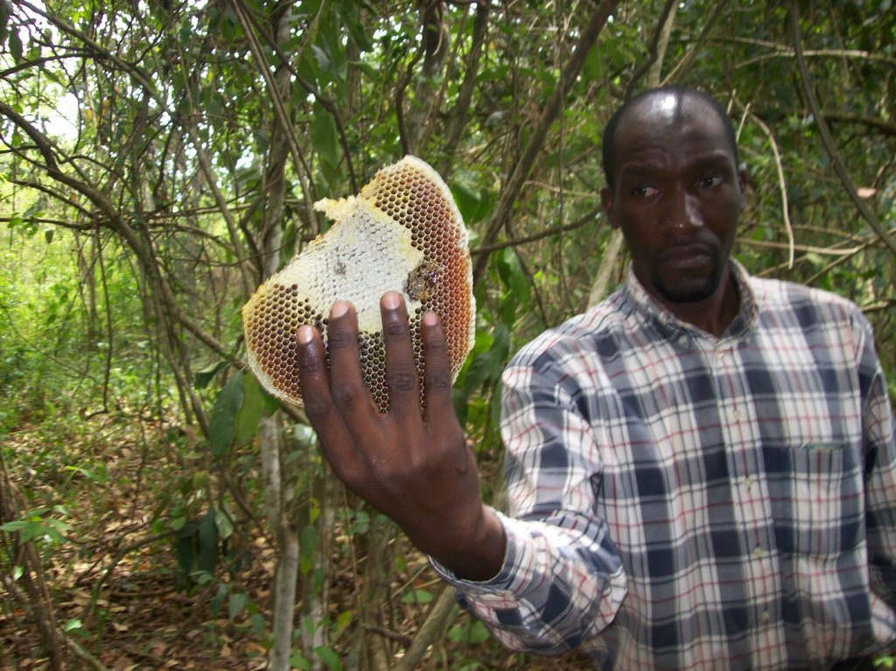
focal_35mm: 36
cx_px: 448
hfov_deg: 51.4
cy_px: 336
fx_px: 931
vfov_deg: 39.6
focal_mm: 6
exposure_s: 1/64
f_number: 2.7
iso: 80
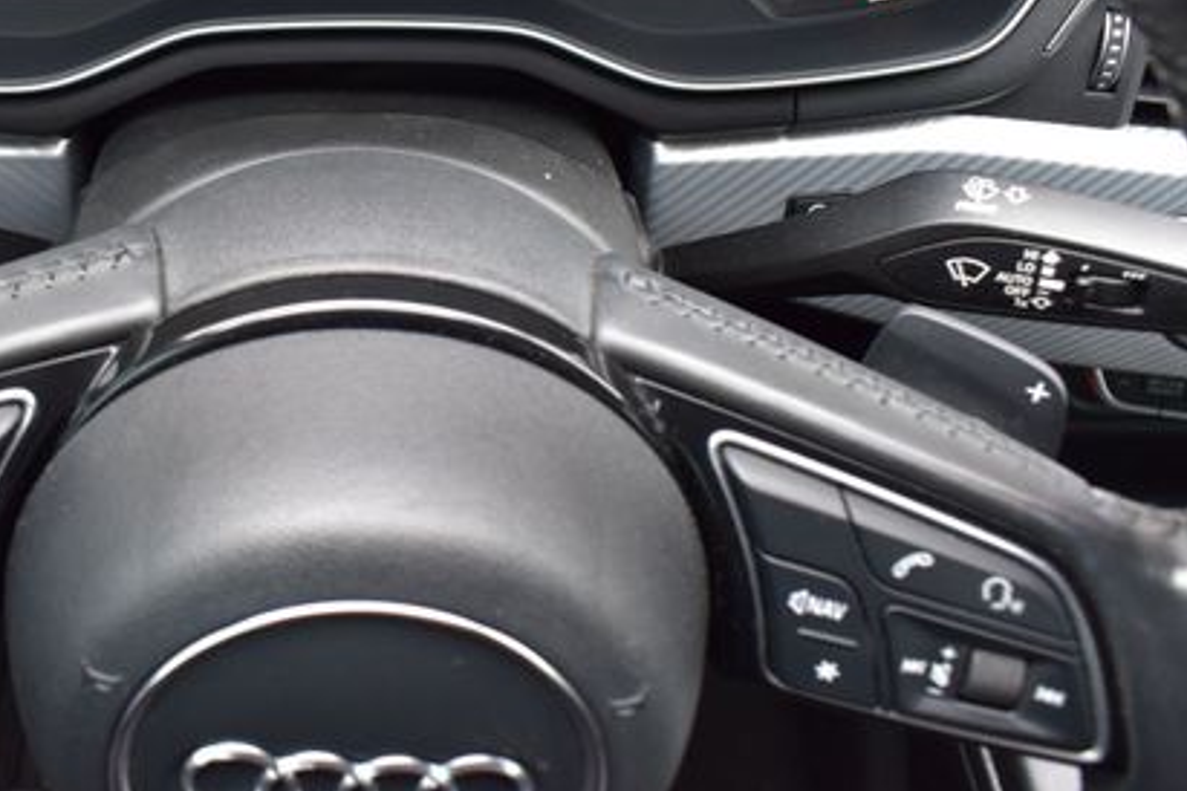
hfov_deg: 45.0
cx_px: 312
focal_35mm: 42
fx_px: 1385
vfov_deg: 31.6
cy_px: 263
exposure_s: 1/15
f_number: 6.3
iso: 720
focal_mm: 18
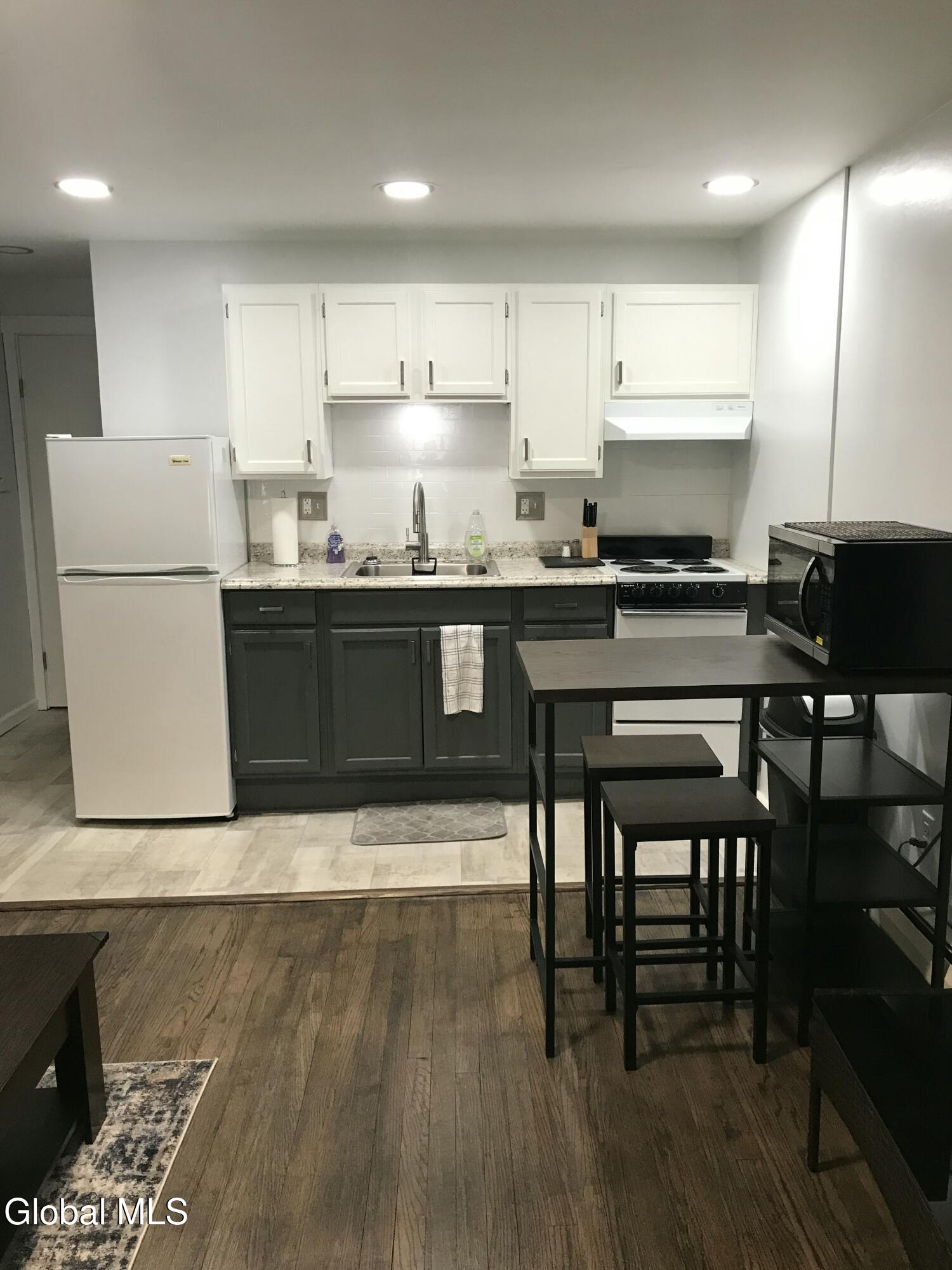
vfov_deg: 63.4
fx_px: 1027
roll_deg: +2.0
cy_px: 635
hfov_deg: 49.7
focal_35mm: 28
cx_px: 476
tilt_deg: -9.9
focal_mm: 3.99
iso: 32
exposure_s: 1/24
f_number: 1.8
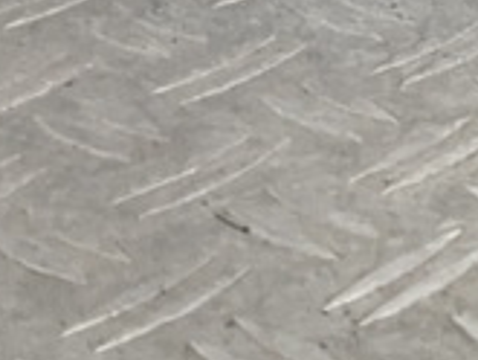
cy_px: -383
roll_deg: -0.2
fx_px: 2446
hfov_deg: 10.0
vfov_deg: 8.0
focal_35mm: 177
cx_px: 1092
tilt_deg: -19.8
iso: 20
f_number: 1.8
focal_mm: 3
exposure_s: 1/100
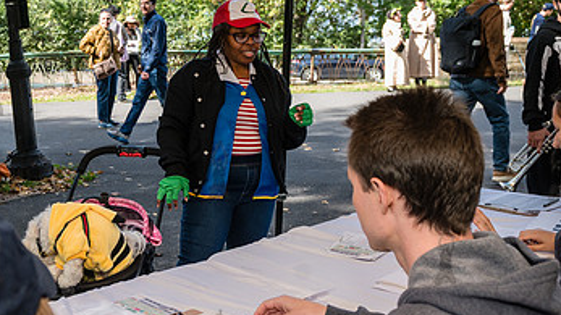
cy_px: 137
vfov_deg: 23.9
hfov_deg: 40.0
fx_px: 744
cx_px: 129
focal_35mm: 50
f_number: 5
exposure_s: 1/1000
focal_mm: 24
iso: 1000
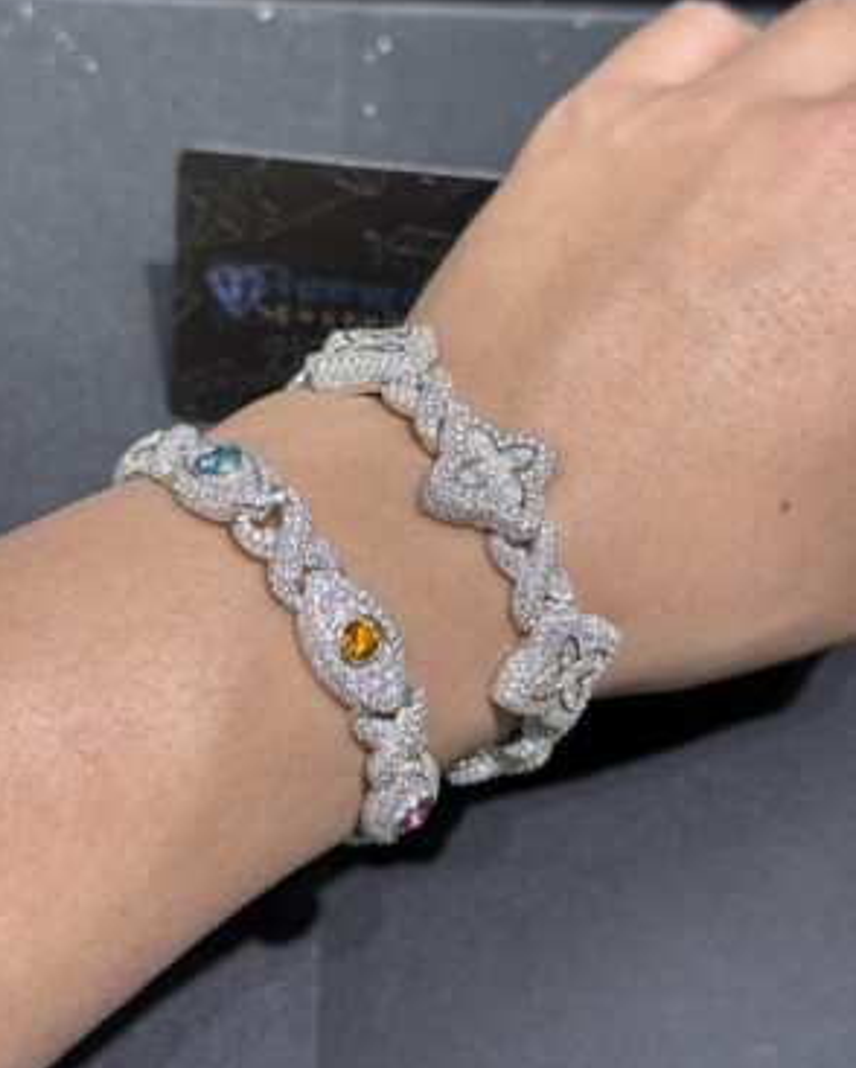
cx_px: 422
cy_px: 498
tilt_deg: -56.5
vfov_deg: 36.6
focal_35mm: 51
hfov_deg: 29.7
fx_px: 1614
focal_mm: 6.76
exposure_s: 1/100
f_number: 1.78
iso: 50
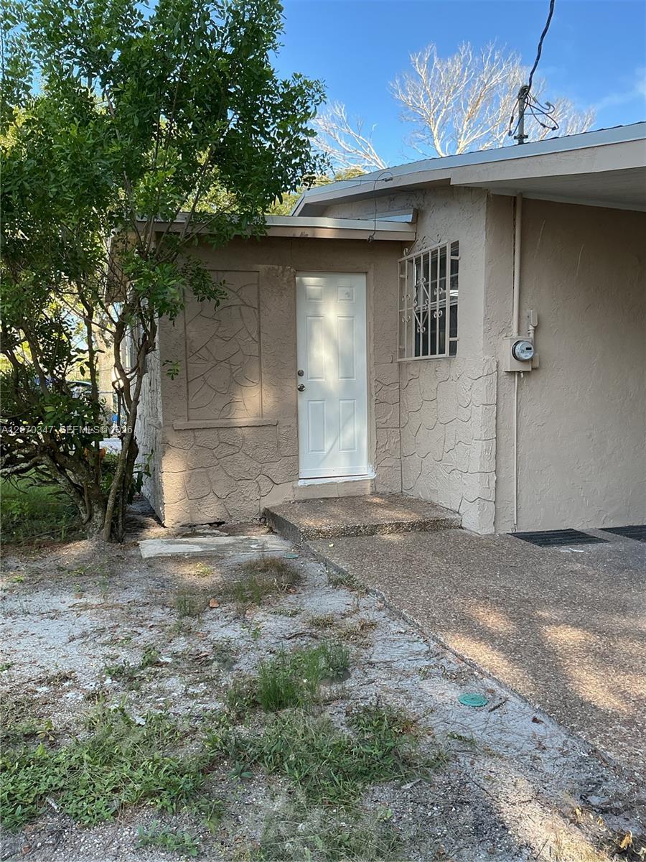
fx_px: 722
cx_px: 323
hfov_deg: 48.2
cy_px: 431
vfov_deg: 61.7
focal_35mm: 29
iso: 25
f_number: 1.8
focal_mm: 3
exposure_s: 1/229
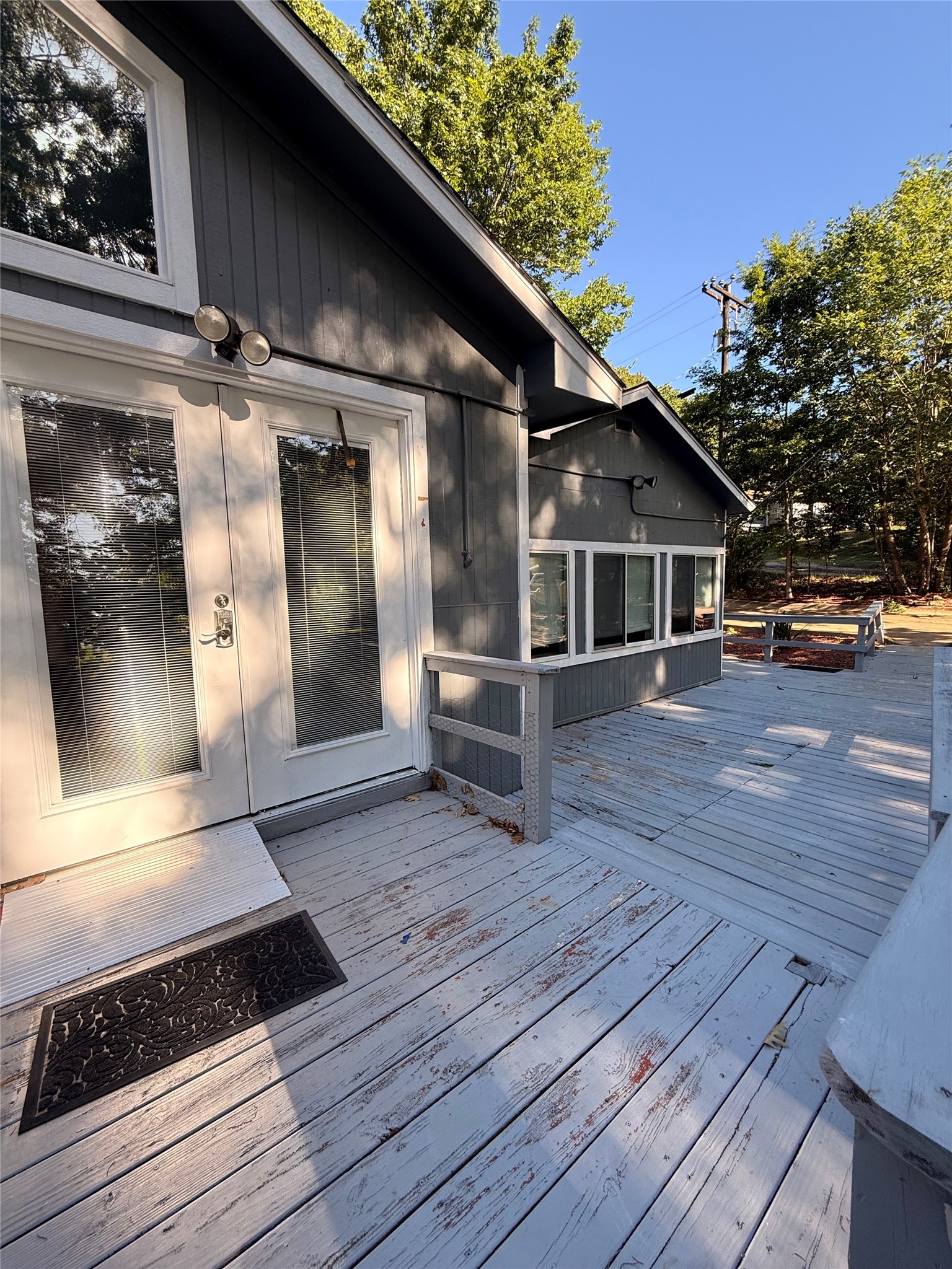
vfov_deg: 102.1
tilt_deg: -4.7
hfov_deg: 85.7
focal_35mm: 14
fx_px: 513
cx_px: 476
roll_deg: +0.8
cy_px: 634
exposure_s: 1/323
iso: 64
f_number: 2.2
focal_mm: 2.22
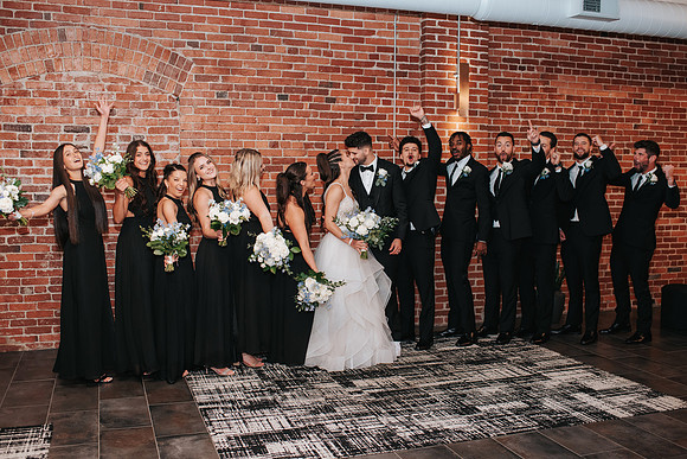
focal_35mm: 38
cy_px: 234
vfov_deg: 35.2
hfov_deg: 50.9
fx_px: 722
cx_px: 356
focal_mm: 35
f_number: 2.8
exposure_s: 1/125
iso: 1000
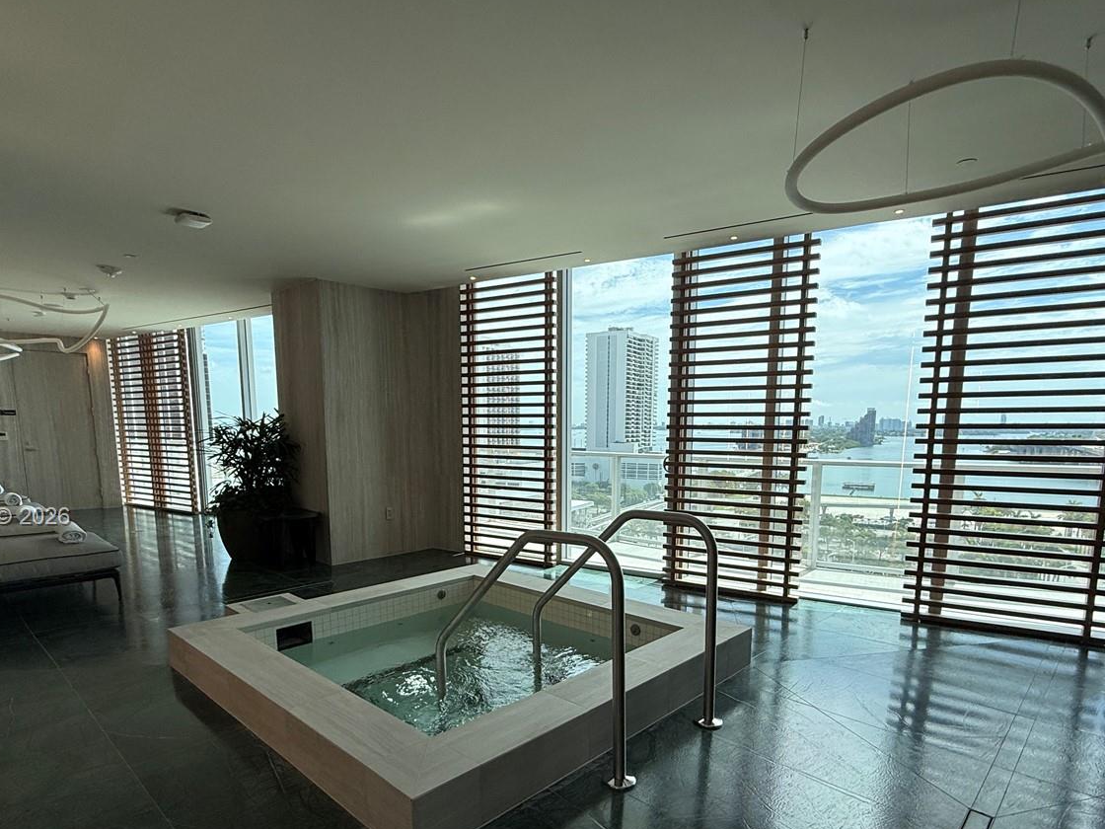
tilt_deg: -3.9
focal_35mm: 20
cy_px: 518
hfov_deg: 81.7
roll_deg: +1.3
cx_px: 552
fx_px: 638
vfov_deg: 65.0
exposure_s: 1/559
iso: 50
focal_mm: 2.22
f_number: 2.2
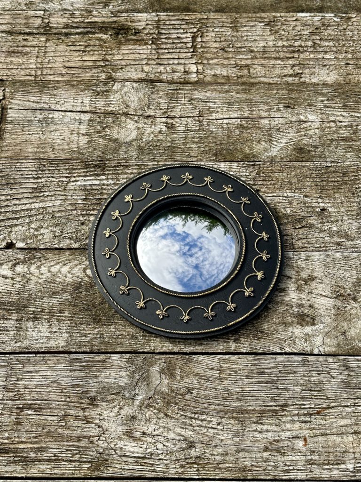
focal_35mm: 48
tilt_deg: -64.7
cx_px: 180
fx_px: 667
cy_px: 241
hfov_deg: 30.3
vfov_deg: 39.7
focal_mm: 6.86
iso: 64
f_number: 1.78
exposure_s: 1/2304
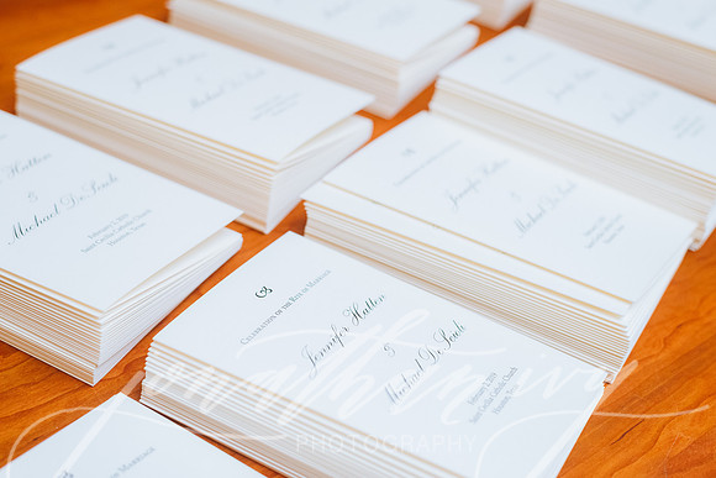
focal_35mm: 50
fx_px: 995
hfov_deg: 39.6
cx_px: 358
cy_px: 239
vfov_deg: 27.0
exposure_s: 1/100
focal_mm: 50
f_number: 3.5
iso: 1600
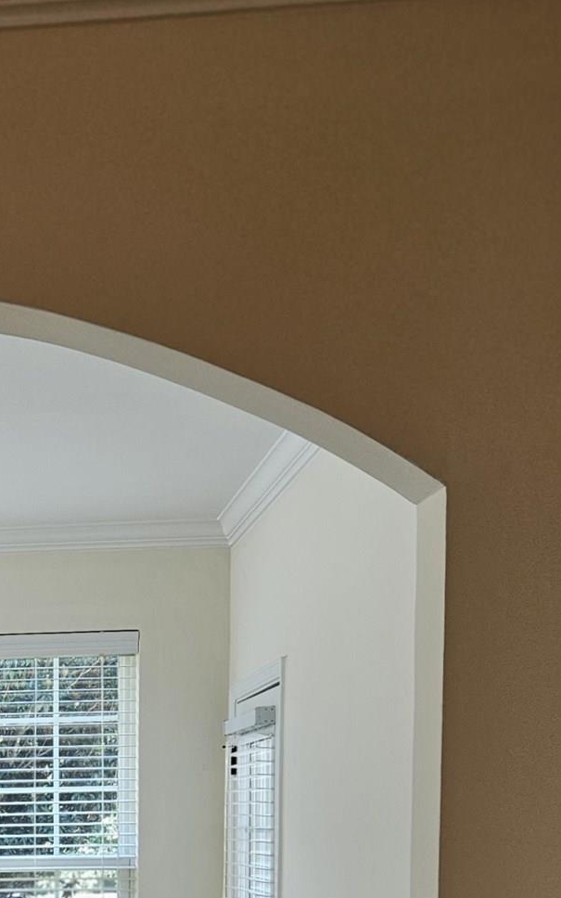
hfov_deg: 20.6
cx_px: -154
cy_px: 956
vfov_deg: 31.6
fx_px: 1419
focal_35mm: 58
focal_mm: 5.4
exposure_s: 1/120
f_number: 1.8
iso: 64
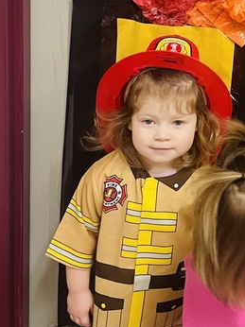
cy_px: 37
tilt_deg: -17.8
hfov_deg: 18.2
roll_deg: -4.4
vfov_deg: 24.7
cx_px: 292
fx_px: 728
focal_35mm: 77
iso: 200
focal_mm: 4.2
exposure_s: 1/60
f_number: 1.6
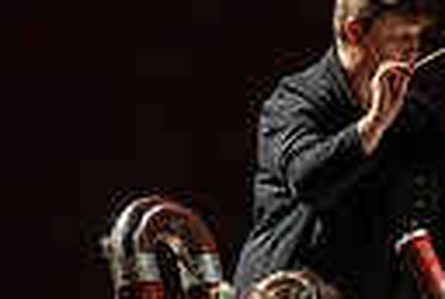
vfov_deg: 3.7
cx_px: 1005
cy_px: 332
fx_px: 4597
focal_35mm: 371
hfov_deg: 5.4
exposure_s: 1/640
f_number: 2.8
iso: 6400
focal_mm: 82
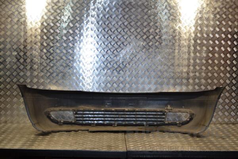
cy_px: 80
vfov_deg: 25.1
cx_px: 119
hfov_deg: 36.9
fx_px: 357
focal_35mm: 54
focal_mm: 36
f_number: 5
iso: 250
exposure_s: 1/125
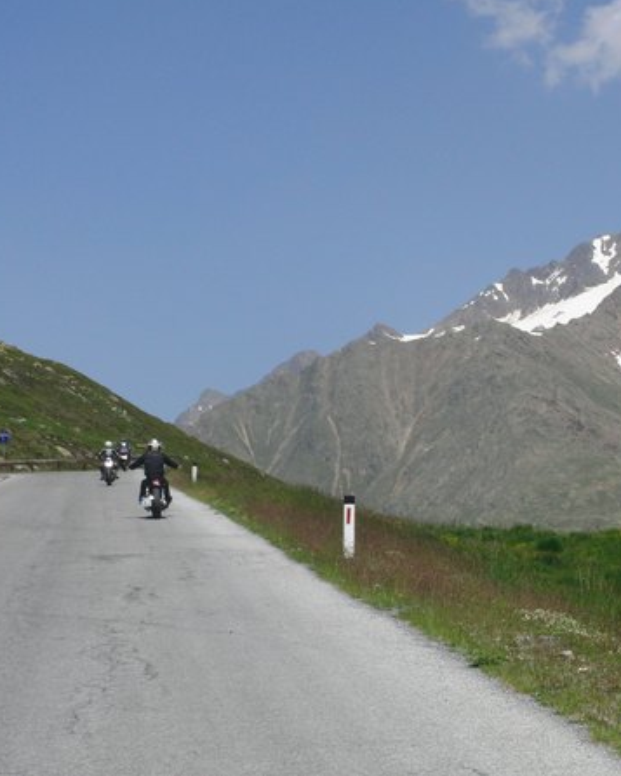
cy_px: 386
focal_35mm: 109
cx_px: 165
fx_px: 2503
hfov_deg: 14.1
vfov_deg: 17.6
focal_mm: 14.35
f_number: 9.9
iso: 100
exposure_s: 1/250
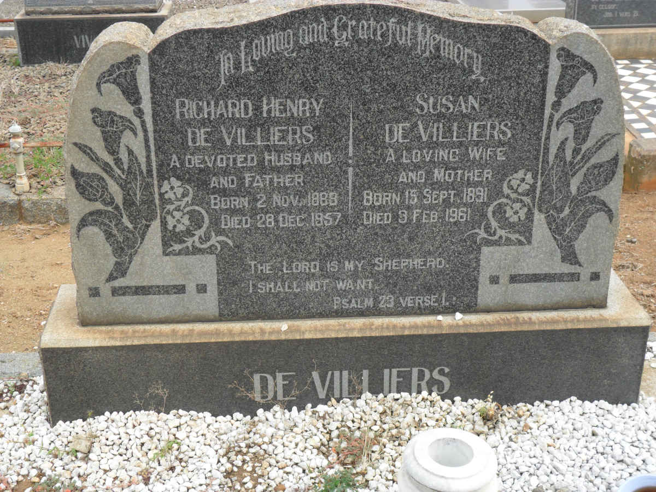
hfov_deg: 36.8
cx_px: 328
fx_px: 985
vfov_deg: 28.0
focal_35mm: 52
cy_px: 246
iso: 100
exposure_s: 1/125
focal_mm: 9.3
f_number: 5
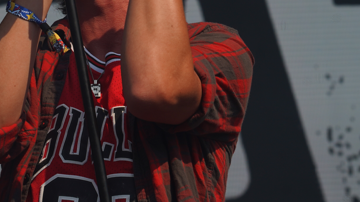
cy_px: -29
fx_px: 2558
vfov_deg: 4.5
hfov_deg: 8.0
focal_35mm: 268
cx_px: 153
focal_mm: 105
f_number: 8
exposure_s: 1/640
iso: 100
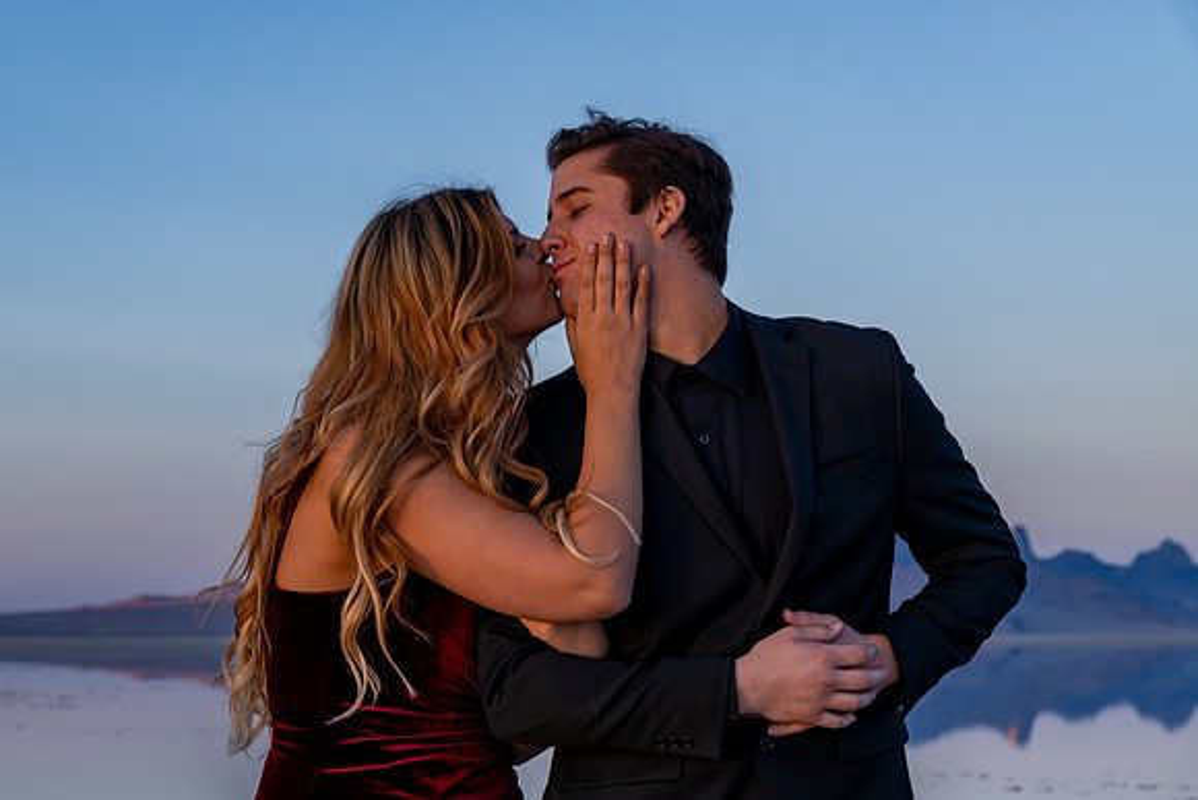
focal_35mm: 94
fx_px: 3139
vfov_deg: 14.5
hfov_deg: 21.6
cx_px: 445
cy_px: 386
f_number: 8
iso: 200
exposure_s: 1/125
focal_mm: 75
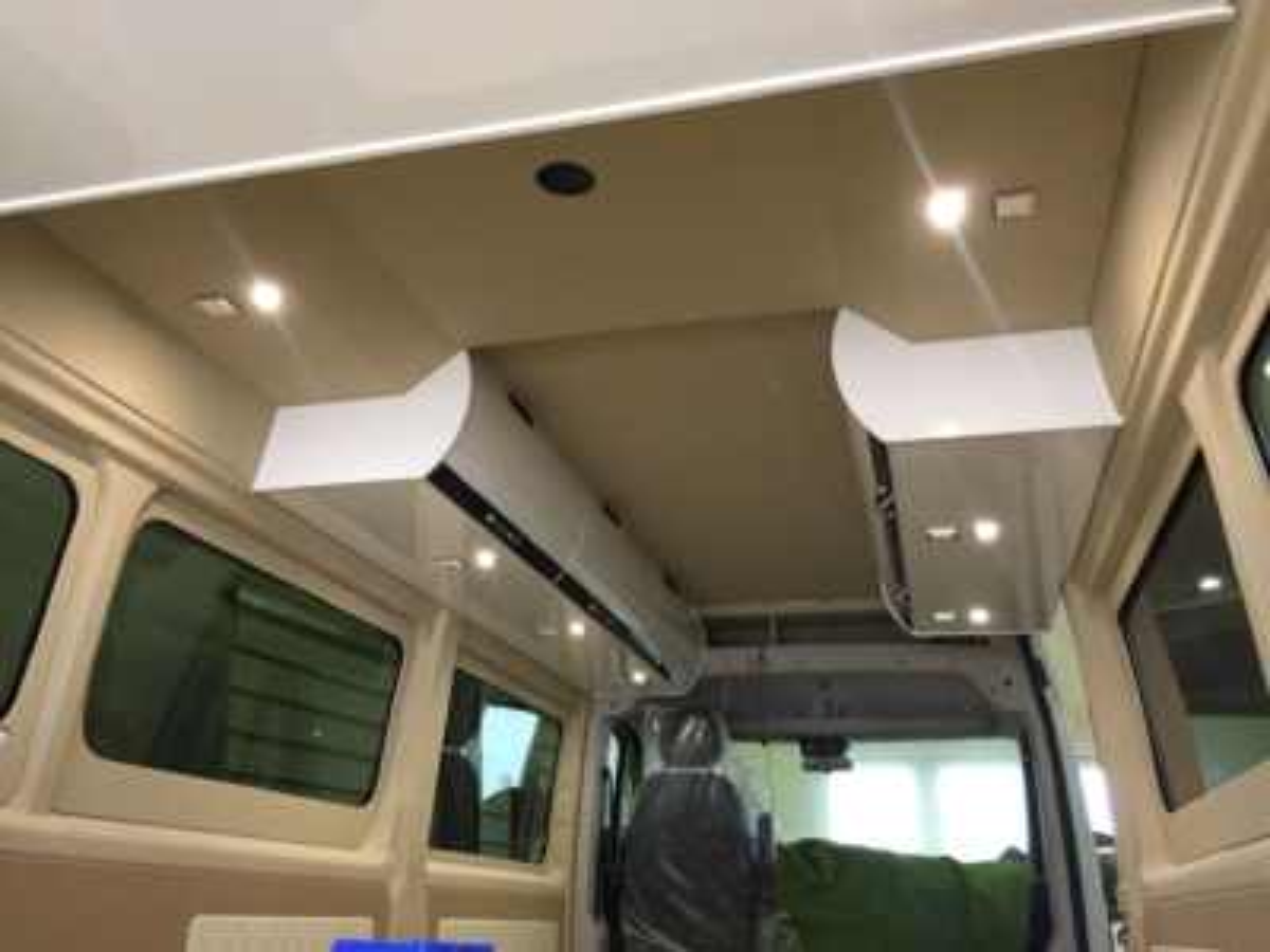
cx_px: 635
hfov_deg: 61.7
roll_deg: -2.7
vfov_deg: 48.2
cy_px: 476
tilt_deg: +20.9
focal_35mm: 29
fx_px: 1064
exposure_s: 1/33
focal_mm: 4.15
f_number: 2.2
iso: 64
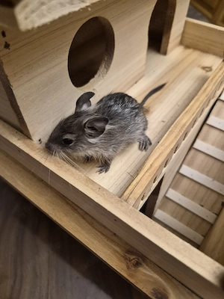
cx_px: 112
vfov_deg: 73.9
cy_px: 150
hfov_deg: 58.9
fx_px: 198
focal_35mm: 23
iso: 800
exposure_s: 1/100
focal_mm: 5.4
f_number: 1.8
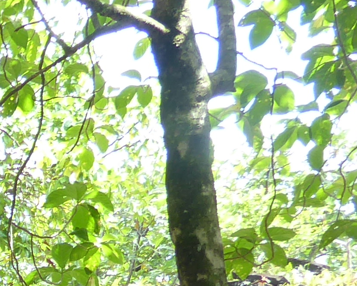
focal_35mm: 118
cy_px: 624
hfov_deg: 14.2
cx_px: -301
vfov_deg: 11.4
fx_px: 1247
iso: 80
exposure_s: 1/80
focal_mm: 4.3
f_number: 3.3
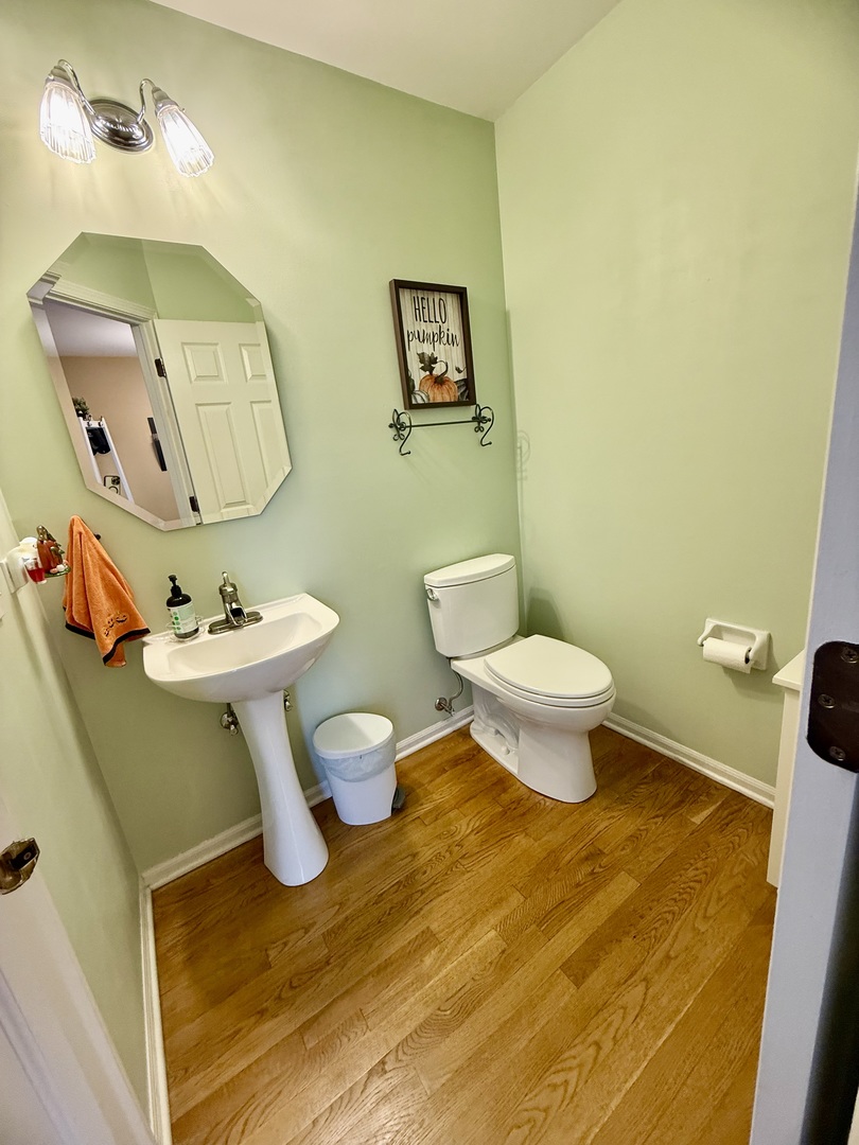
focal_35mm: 14
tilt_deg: -11.8
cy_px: 572
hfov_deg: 85.7
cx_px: 430
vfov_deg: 102.1
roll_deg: +6.3
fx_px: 463
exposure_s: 1/60
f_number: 2.2
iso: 200
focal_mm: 2.22
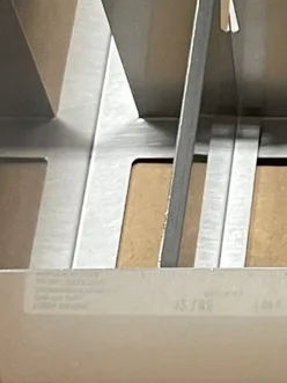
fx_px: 1737
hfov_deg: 9.1
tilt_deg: -53.2
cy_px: 44
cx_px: 479
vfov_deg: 12.5
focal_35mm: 157
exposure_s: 1/40
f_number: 1.6
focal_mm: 4.2
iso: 400
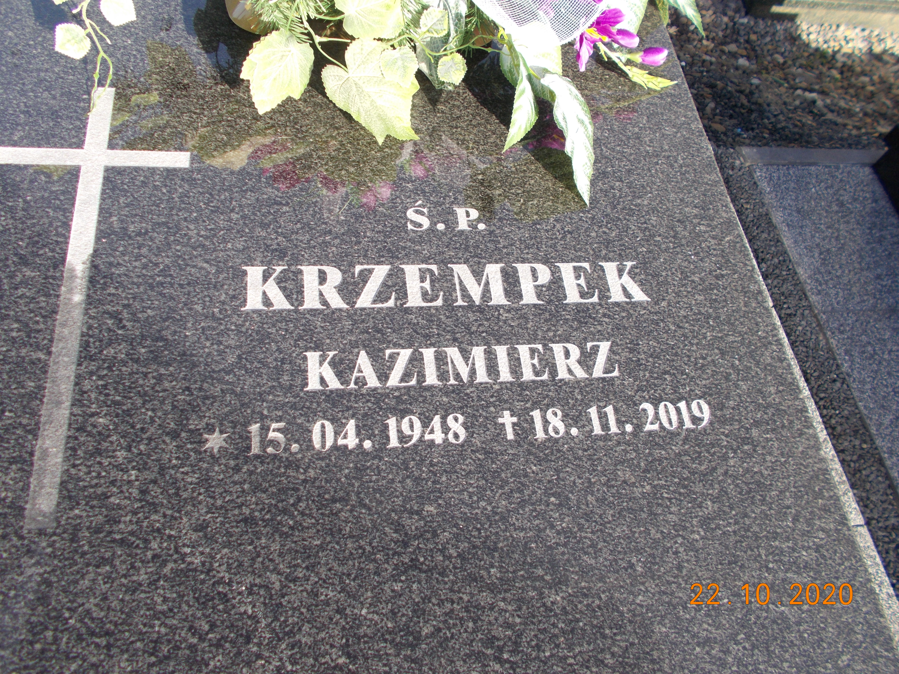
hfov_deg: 67.3
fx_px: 675
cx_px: 450
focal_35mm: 26
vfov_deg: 53.1
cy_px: 337
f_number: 3.2
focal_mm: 4.6
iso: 80
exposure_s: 1/200
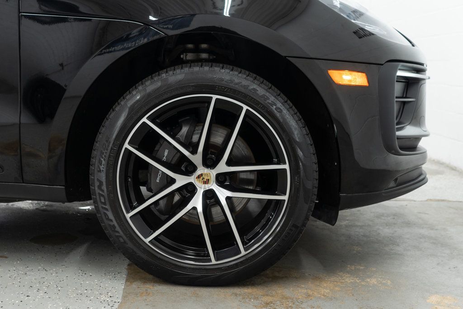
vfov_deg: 31.9
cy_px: 154
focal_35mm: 42
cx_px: 232
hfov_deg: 46.4
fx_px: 540
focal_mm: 28
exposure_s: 1/50
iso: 500
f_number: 3.2
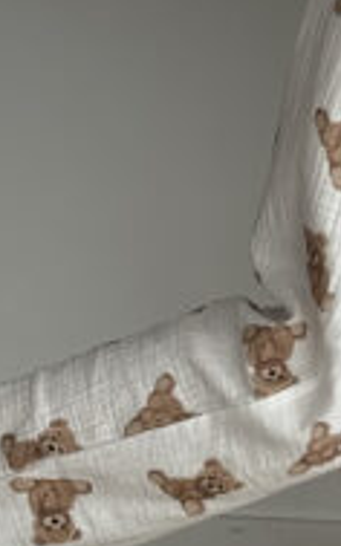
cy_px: -58
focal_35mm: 215
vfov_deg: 9.7
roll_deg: +2.8
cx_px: 538
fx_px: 3199
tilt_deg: -8.6
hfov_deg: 6.0
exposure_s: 1/664
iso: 64
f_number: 1.78
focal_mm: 6.76
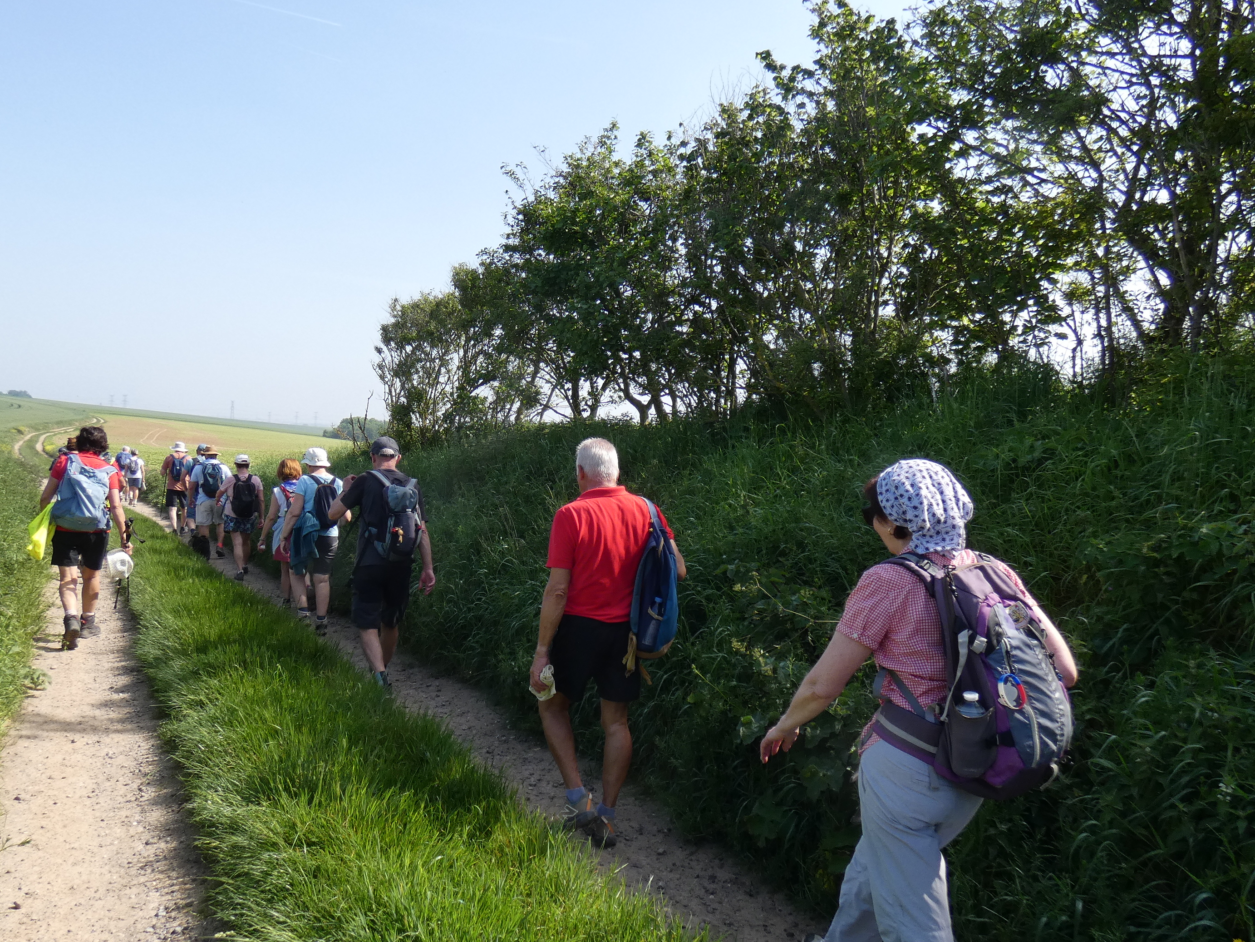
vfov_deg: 54.7
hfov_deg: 69.4
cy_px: 541
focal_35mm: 25
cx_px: 600
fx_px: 906
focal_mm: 3.6
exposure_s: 1/640
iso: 80
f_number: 2.8
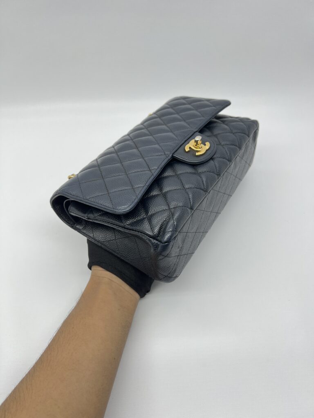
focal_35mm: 26
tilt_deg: -48.6
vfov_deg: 67.3
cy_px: 209
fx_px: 314
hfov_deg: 53.1
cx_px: 157
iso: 40
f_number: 1.5
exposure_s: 1/100
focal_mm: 5.7
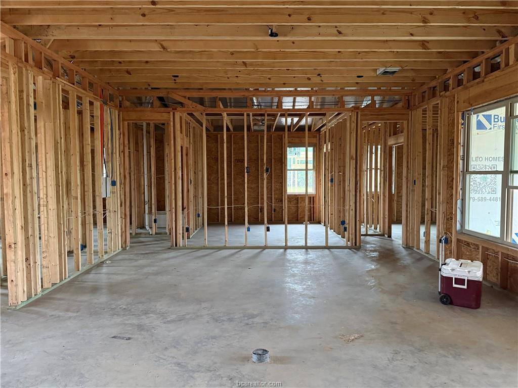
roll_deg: +0.2
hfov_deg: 71.6
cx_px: 259
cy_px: 194
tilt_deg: -2.0
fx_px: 359
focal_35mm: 24
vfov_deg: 56.8
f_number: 1.78
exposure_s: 1/38
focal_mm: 6.76
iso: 1000
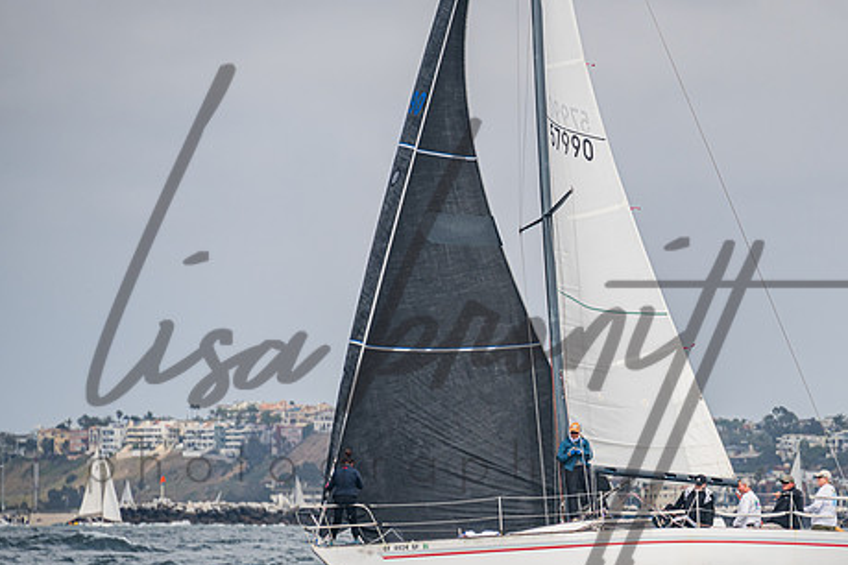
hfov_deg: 6.1
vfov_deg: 4.0
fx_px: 8008
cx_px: 625
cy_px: 335
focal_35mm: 340
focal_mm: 200
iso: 160
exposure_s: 1/640
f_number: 6.3
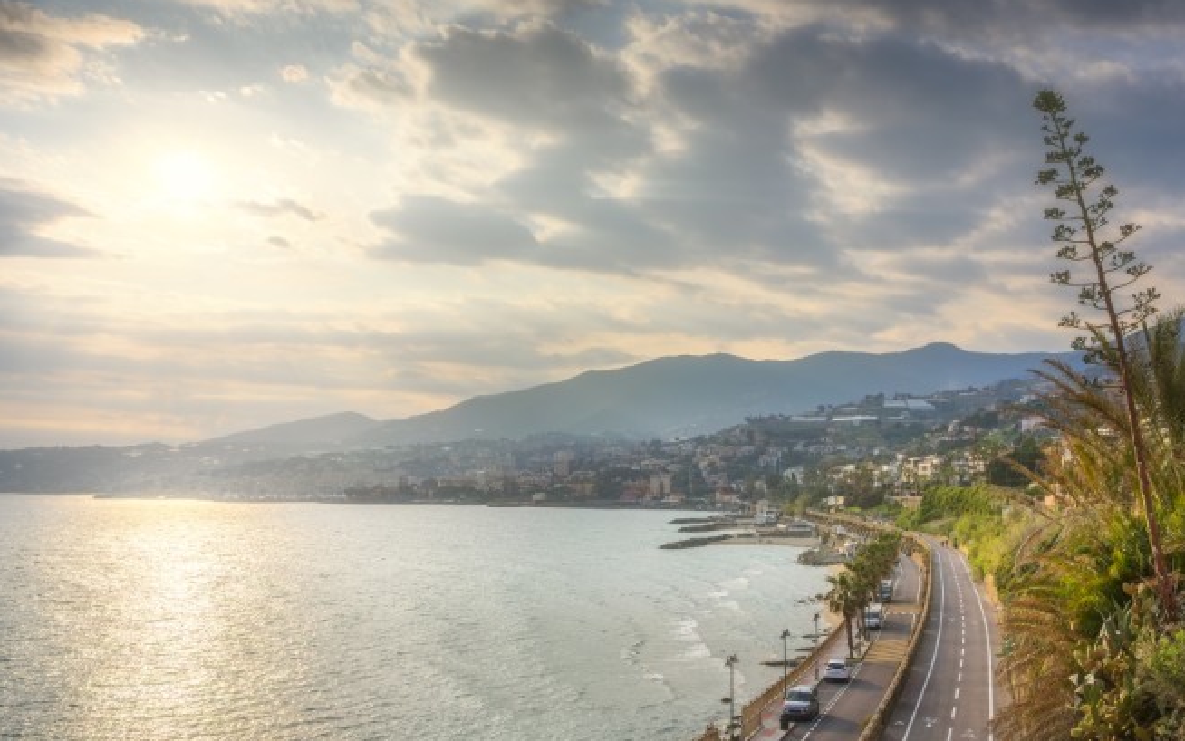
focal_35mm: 37
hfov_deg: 52.7
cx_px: 649
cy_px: 424
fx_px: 1195
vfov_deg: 34.4
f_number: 13
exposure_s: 1/640
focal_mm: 33
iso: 100
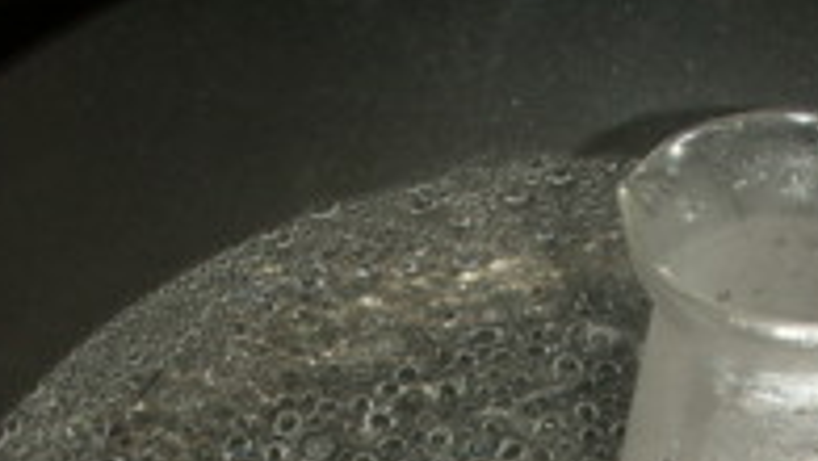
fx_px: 2019
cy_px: 696
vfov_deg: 12.4
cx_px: 751
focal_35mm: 93
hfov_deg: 22.3
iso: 50
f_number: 7.1
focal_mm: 7.7
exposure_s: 1/40
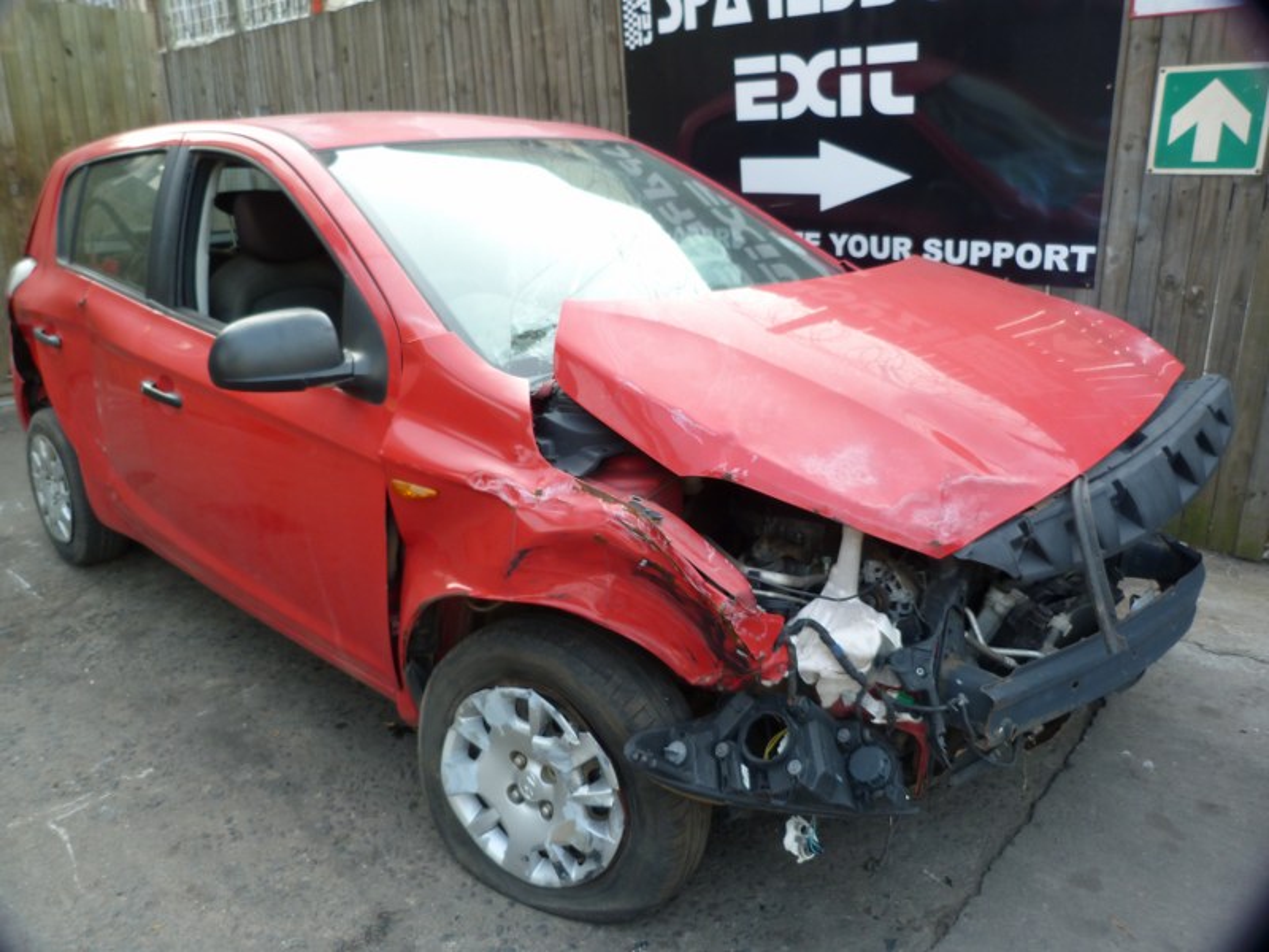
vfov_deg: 54.9
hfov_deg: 69.4
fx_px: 916
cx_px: 634
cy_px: 476
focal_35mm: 25
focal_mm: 4.5
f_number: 2.8
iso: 80
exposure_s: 1/80
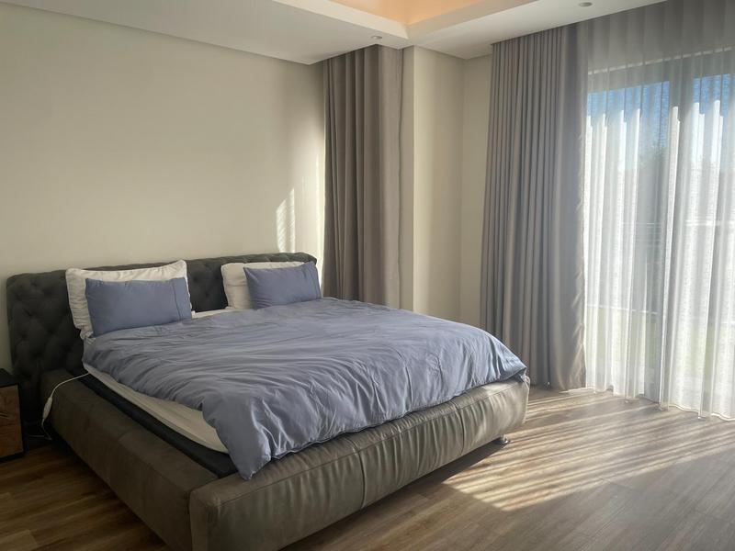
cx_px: 368
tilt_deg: -7.2
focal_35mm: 26
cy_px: 276
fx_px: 552
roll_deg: +0.9
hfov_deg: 67.3
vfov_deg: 53.1
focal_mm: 4.2
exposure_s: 1/335
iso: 32
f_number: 1.6
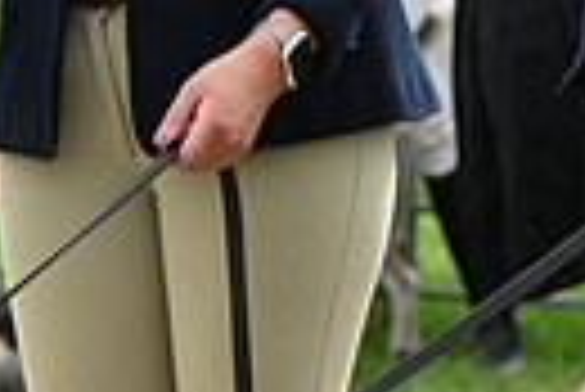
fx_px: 6670
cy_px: 795
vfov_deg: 3.3
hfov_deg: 5.0
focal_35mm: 410
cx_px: -184
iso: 560
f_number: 5.6
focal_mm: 92
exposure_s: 1/1000
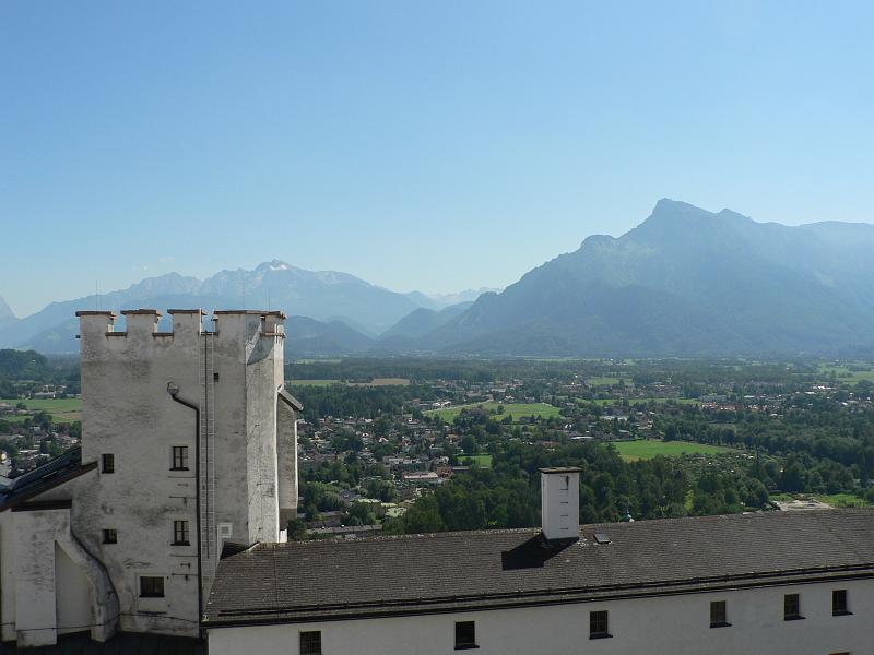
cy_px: 328
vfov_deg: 39.7
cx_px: 437
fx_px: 909
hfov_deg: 51.4
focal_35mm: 36
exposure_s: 1/500
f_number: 5.6
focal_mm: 6
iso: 80
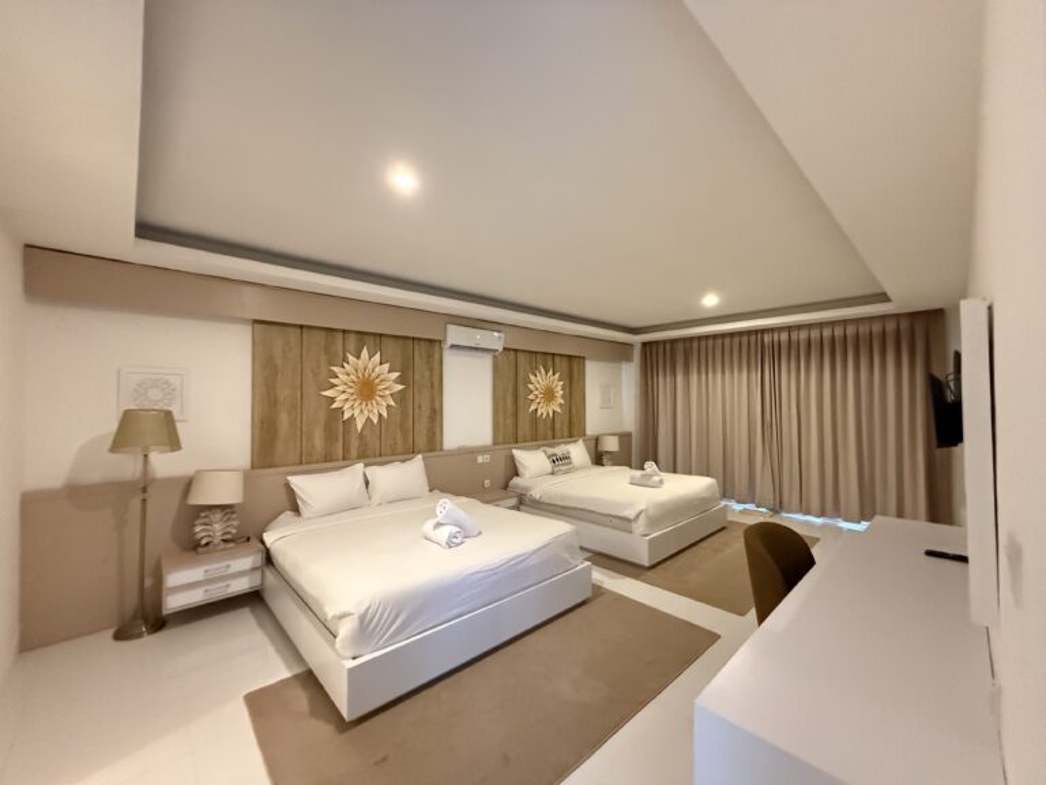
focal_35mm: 14
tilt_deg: +2.1
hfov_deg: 102.1
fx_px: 423
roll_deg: +0.4
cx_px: 523
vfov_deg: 85.7
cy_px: 392
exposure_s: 1/60
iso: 1250
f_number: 2.2
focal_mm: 2.22
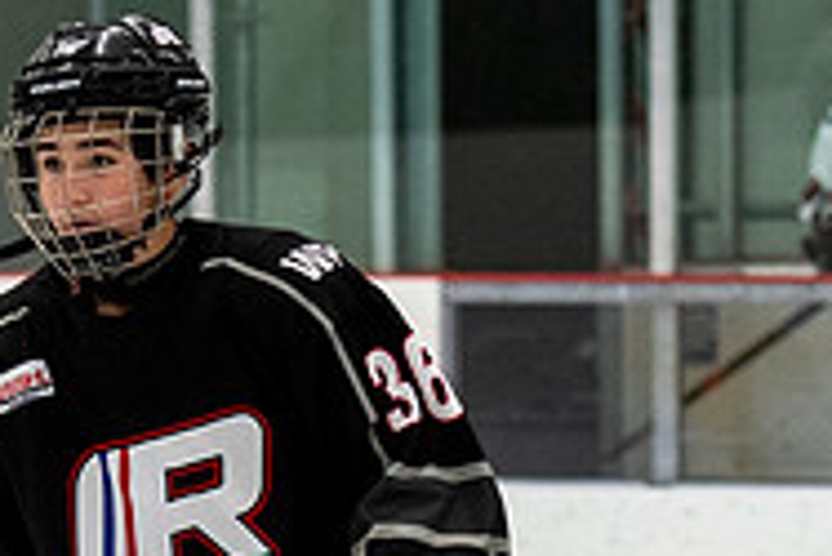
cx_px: 89
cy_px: 560
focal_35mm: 533
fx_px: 12327
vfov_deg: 2.6
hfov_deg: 3.9
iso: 1400
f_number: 2.8
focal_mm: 92
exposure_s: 1/640
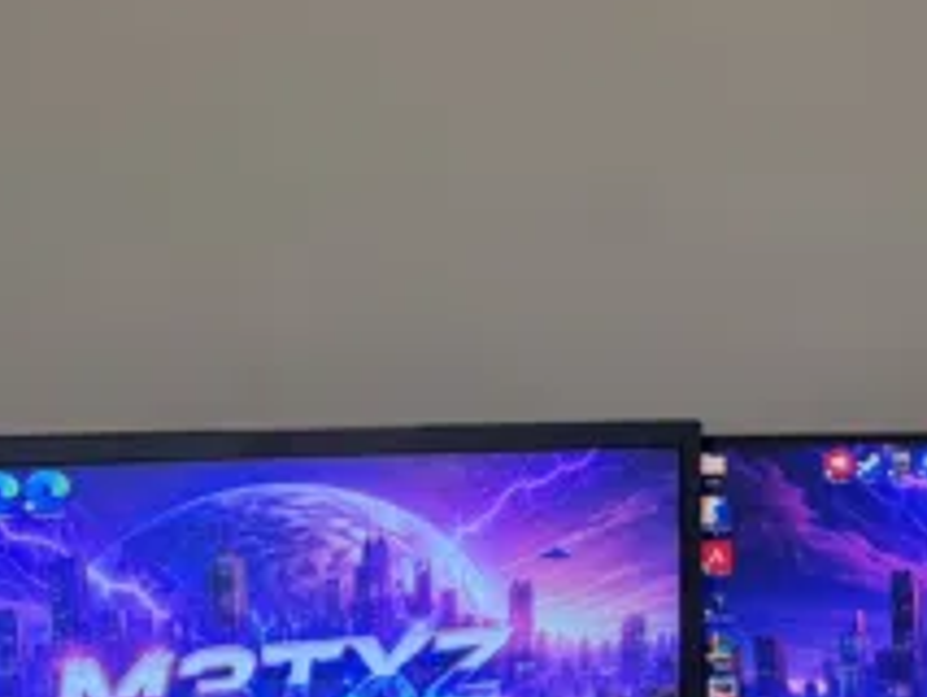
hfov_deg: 24.2
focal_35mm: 72
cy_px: 523
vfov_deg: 20.3
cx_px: 1145
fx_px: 1929
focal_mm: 6.76
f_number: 1.78
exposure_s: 1/60
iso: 250
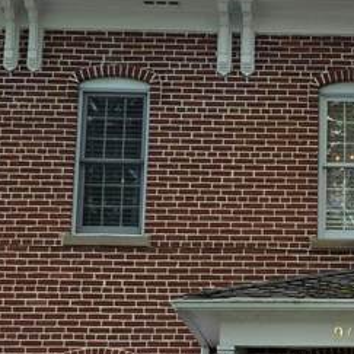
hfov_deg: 15.7
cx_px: 411
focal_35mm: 107
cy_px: 293
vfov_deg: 16.1
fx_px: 1238
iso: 80
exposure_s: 1/4237
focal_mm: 6.3
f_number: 1.7
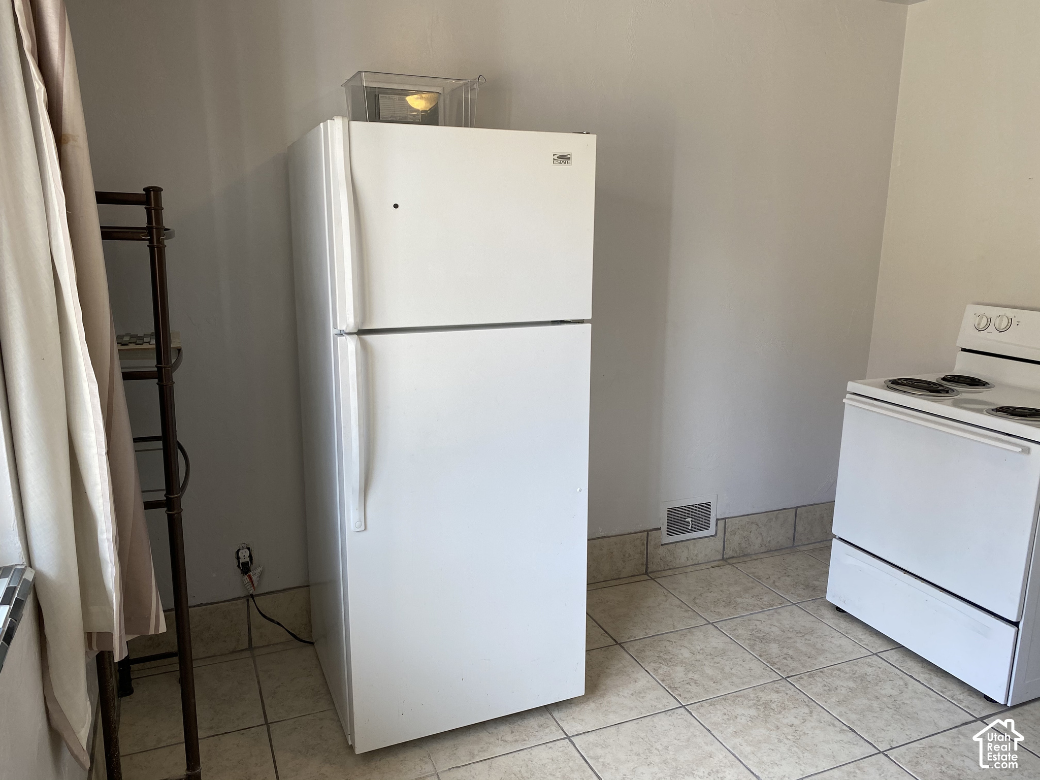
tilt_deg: -11.1
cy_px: 390
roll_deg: -0.9
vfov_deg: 53.1
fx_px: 781
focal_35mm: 26
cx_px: 520
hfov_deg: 67.3
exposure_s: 1/120
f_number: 1.8
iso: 80
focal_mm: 4.25
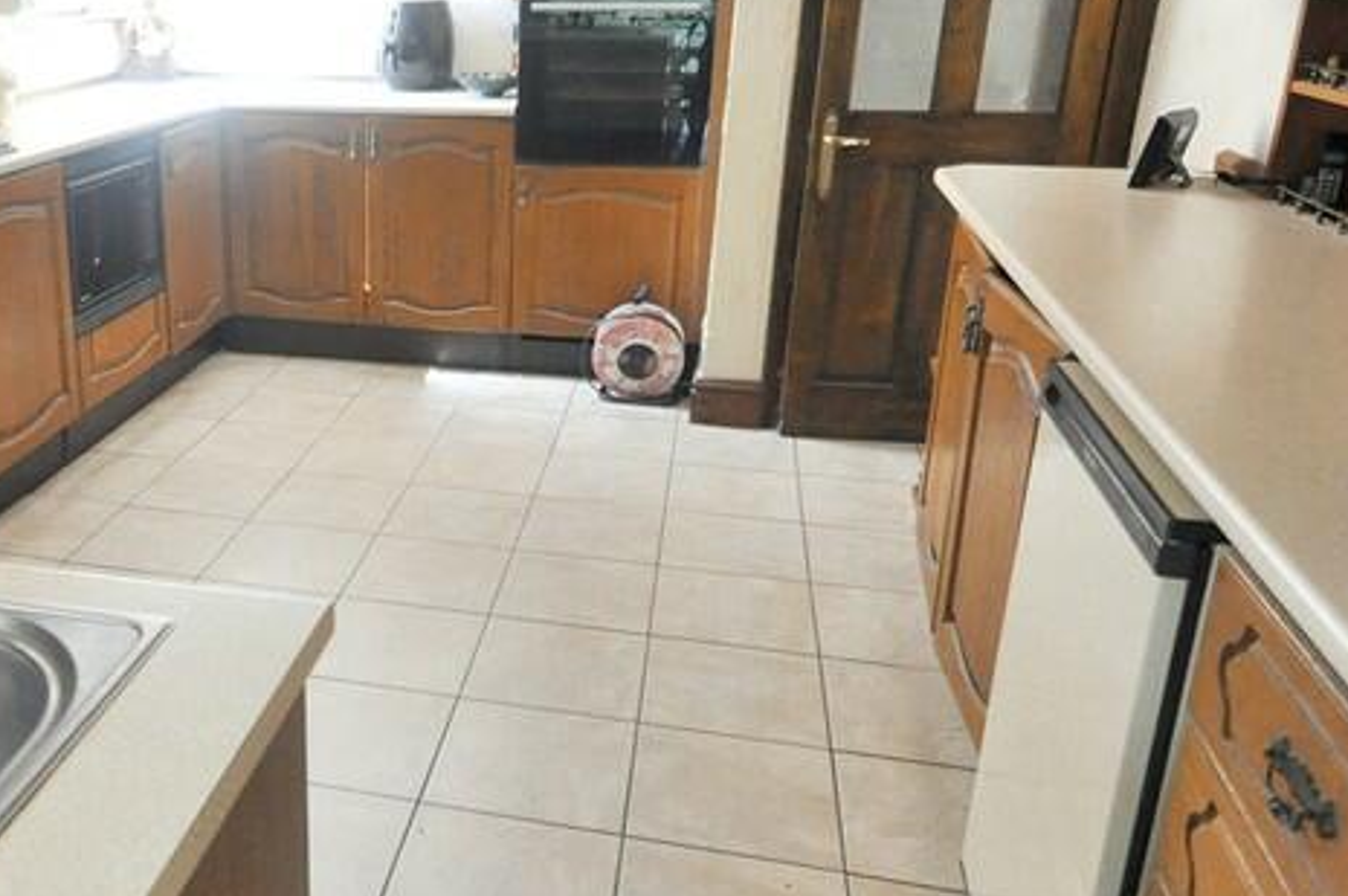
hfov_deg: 55.3
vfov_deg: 39.9
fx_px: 1234
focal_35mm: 33
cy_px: 409
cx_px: 383
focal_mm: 10
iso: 1000
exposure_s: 1/40
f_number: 3.5
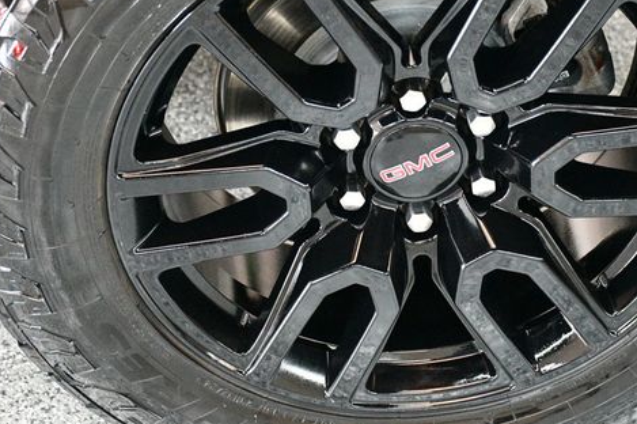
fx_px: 1521
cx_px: 379
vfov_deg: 15.9
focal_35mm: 86
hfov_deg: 23.6
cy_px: 169
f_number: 4.5
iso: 8000
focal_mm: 42
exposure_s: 1/60
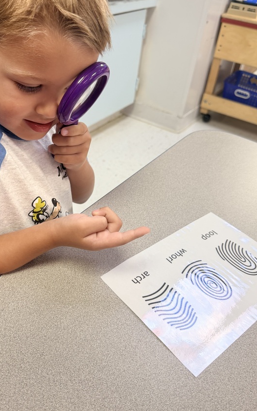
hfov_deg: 40.4
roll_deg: -5.0
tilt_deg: -36.8
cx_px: 100
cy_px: 193
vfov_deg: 61.2
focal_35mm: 31
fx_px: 347
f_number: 1.78
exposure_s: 1/60
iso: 125
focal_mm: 6.76
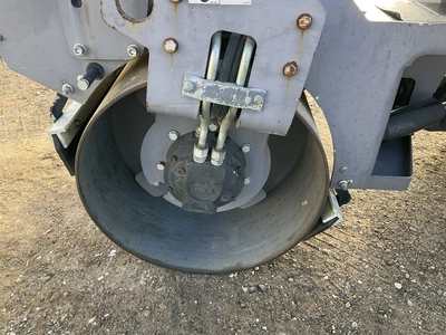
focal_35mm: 29
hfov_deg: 61.7
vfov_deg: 48.2
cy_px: 168
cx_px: 223
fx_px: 374
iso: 25
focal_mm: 3
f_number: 1.8
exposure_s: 1/122
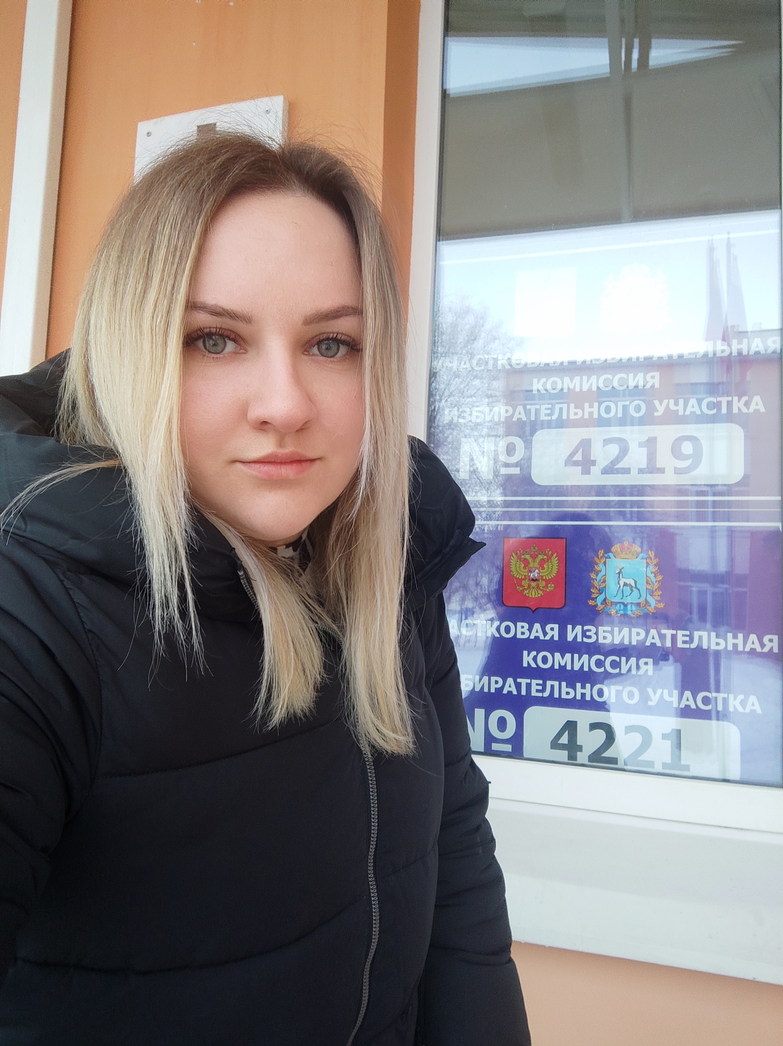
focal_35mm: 26
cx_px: 392
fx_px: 785
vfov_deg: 67.3
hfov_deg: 53.0
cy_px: 523
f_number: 2.24
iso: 79
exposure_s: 1/50
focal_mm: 3.14
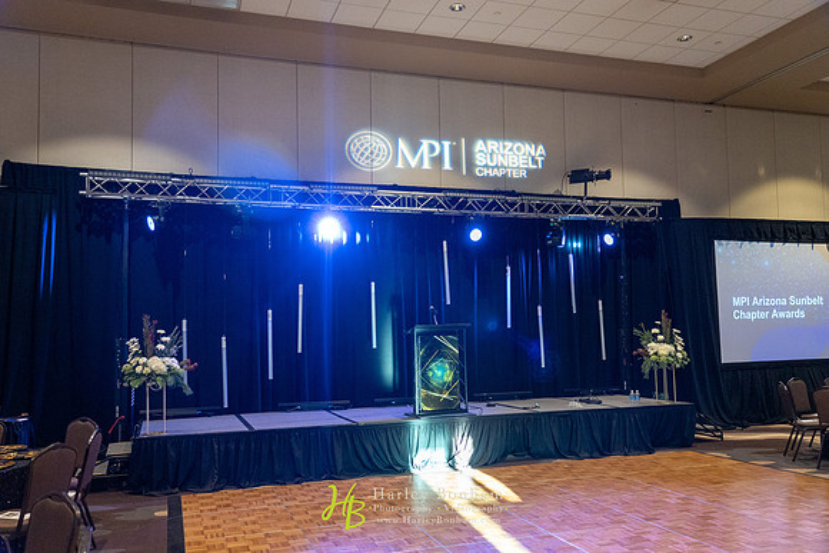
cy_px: 276
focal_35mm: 29
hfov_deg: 63.6
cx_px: 414
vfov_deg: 45.0
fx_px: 668
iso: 6400
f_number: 4
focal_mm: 29
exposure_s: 1/200
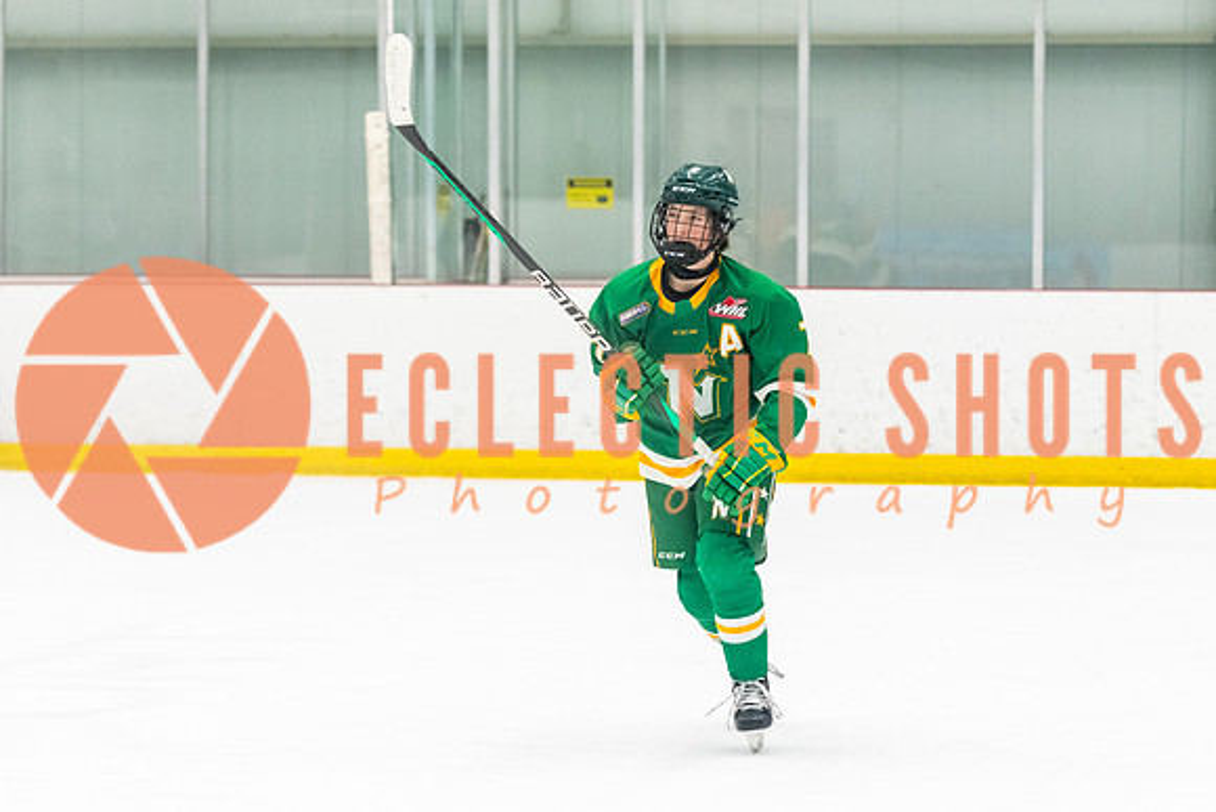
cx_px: 608
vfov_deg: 9.2
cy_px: 494
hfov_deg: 13.8
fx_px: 5028
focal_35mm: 149
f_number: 2.8
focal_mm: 102
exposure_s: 1/800
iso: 3200
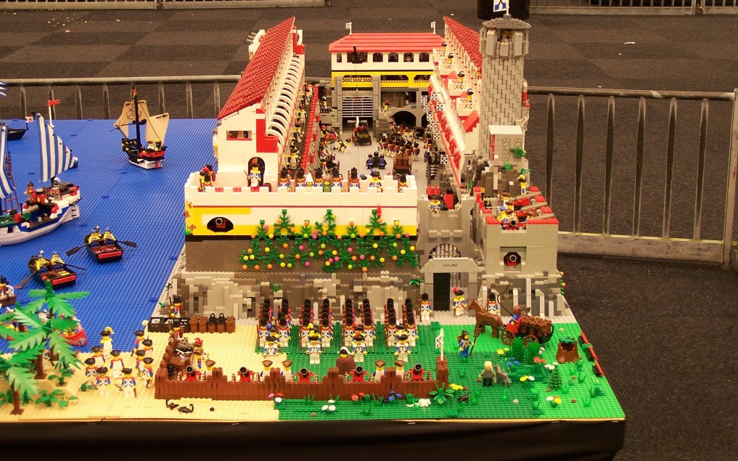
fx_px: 1267
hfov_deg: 32.5
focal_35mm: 63
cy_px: 205
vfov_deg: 20.6
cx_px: 371
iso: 80
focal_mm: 9.8
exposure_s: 1/2
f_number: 3.1
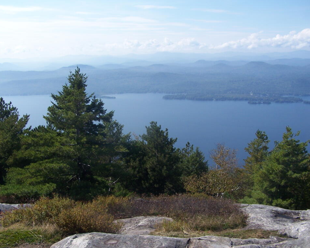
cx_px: 143
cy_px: 125
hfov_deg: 45.8
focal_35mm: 40
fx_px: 367
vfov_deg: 37.3
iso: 80
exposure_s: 1/800
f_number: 4
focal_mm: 6.3
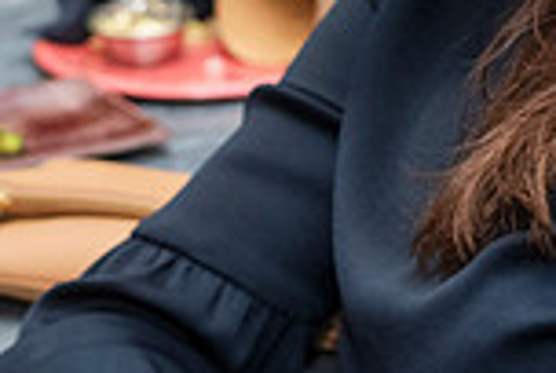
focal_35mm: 246
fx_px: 3807
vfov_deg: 5.6
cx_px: 856
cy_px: -192
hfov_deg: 8.2
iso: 1250
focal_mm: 58
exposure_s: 1/125
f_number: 4
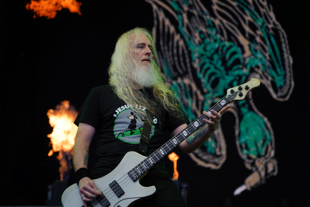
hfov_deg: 19.5
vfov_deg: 13.0
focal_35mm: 105
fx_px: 904
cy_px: 104
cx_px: 155
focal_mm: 105
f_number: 4
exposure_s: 1/125
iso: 100
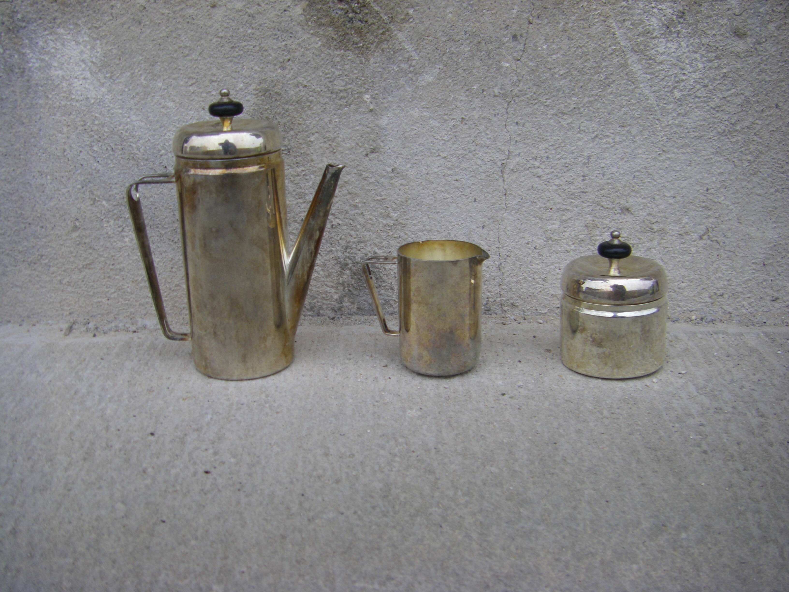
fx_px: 866
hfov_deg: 49.0
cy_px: 296
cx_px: 394
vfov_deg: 37.7
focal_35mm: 38
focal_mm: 6.3
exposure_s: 1/50
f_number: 3.5
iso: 80
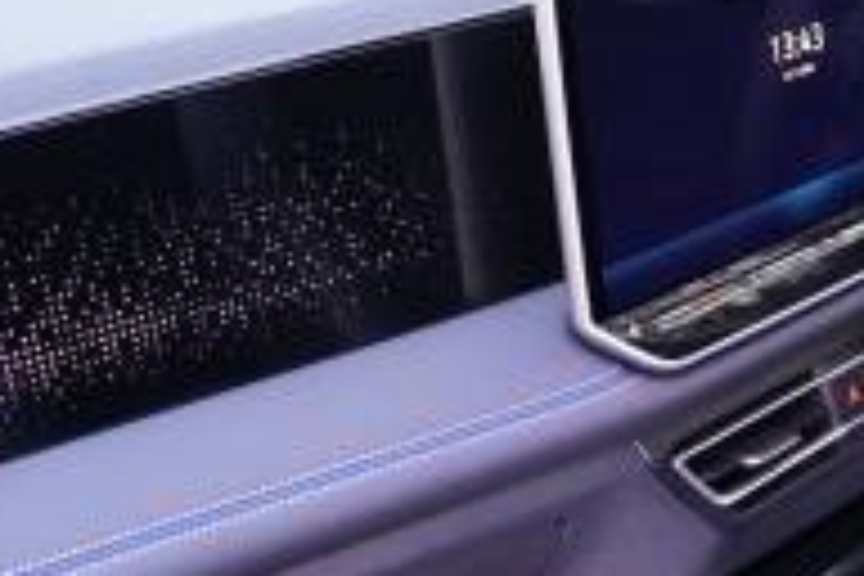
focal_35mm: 80
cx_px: 940
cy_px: 356
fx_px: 1920
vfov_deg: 17.0
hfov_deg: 23.8
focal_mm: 16
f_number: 3.5
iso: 6400
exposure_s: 1/125
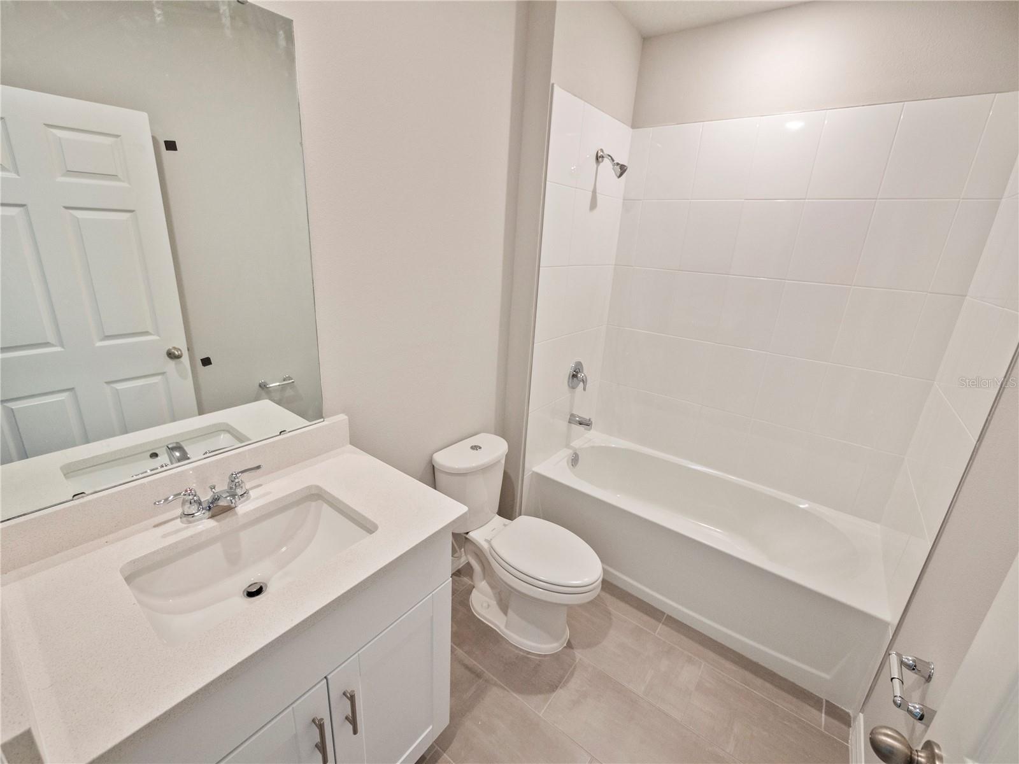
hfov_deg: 102.1
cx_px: 510
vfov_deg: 85.7
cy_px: 382
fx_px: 412
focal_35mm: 14
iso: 800
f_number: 4
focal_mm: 7
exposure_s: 1/60
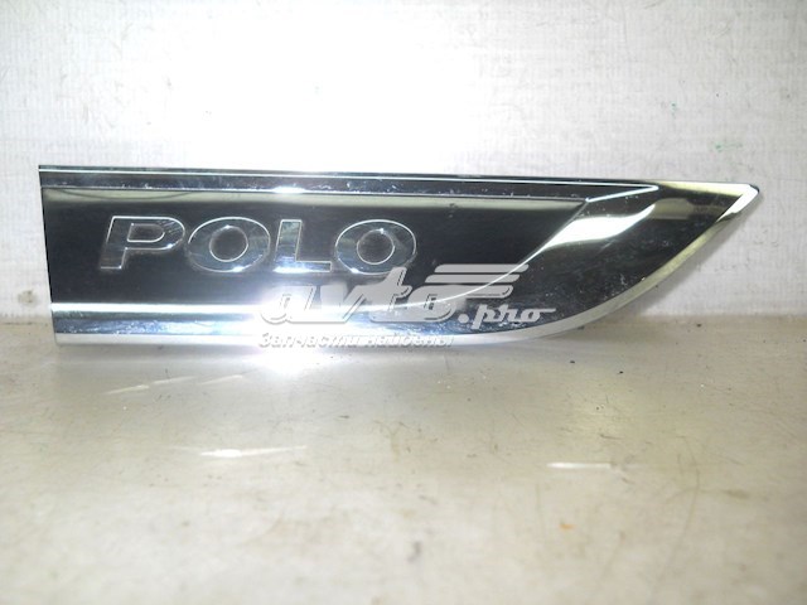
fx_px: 956
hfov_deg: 45.8
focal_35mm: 41
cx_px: 404
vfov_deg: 35.1
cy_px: 302
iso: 80
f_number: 5.5
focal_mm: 6.72
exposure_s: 1/30
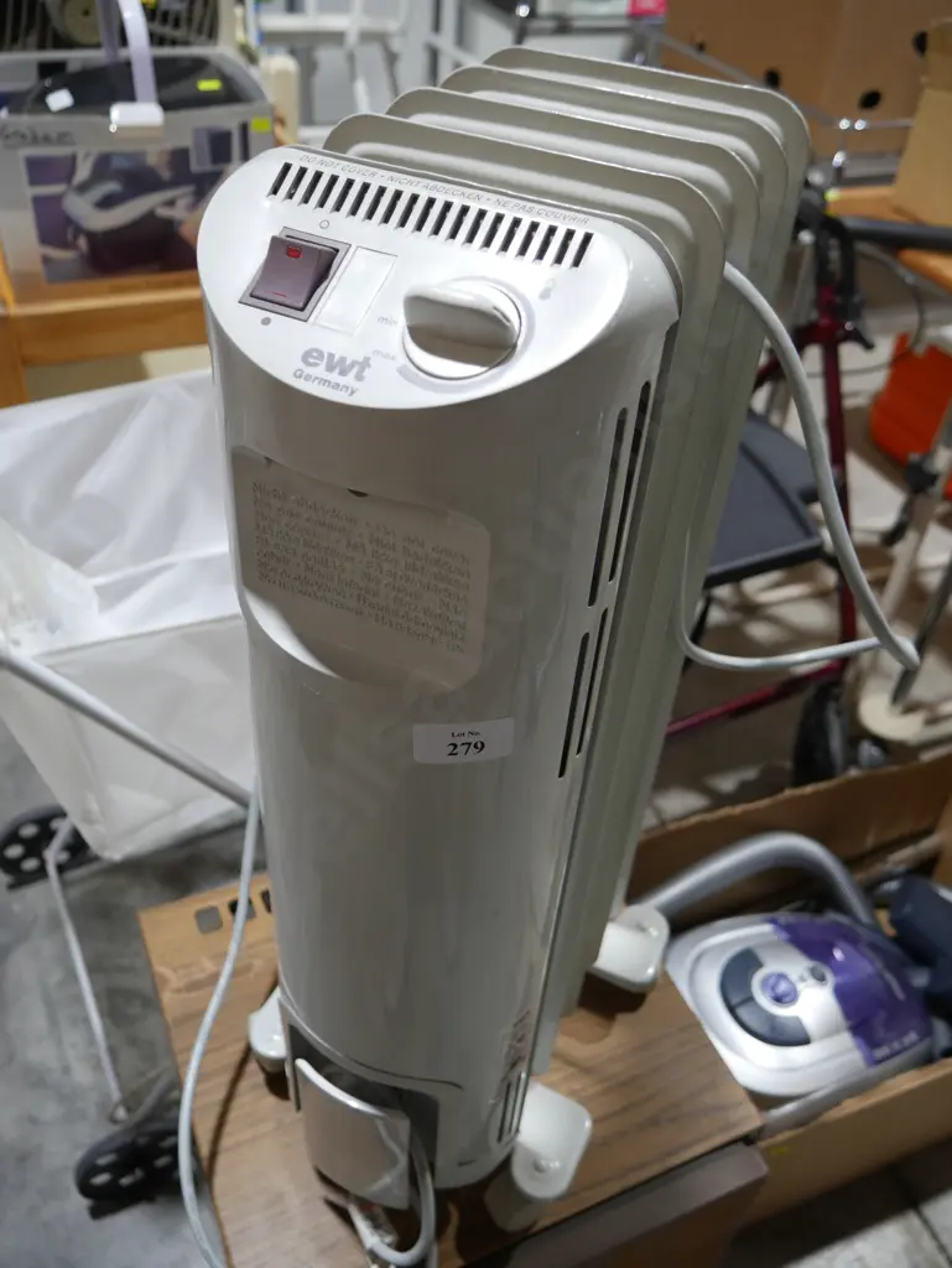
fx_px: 1026
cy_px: 634
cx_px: 476
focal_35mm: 28
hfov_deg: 49.8
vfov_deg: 63.4
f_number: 3.5
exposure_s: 1/60
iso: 200
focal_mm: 14
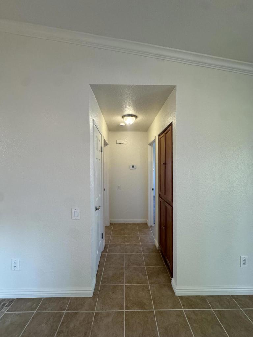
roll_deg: +0.7
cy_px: 168
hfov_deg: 85.7
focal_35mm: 14
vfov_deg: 102.1
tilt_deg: +0.7
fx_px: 136
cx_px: 126
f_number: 2.2
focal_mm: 2.22
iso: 250
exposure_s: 1/120
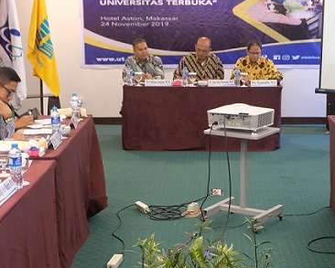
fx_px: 397
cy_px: 122
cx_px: 223
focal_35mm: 40
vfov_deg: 37.3
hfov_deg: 45.1
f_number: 5.6
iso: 3200
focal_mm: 17
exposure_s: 1/40
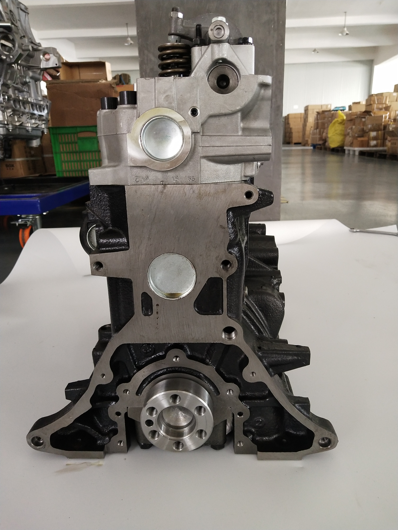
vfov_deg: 60.0
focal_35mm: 30
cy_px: 265
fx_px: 460
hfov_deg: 46.8
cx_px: 199
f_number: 1.8
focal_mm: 3.95
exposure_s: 1/50
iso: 349
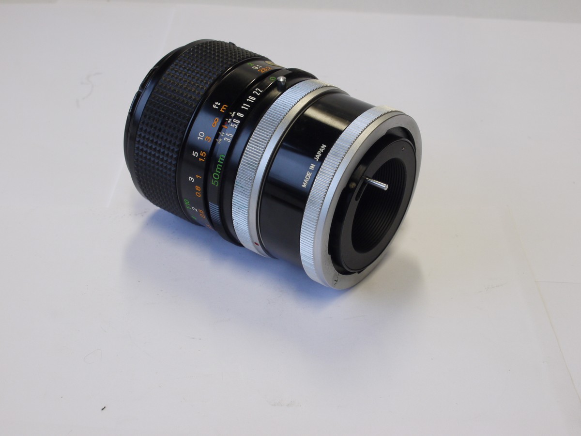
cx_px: 290
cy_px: 218
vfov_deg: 24.4
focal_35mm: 60
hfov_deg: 32.2
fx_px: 1007
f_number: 11
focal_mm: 30
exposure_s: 1/15
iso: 400
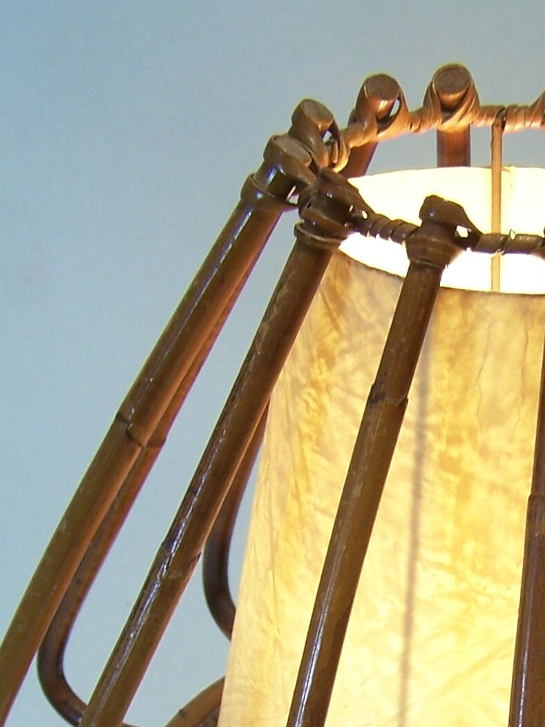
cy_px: 848
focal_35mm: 93
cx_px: 491
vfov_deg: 19.9
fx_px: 1953
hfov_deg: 15.7
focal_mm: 6.3
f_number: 2.8
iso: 80
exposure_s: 1/90
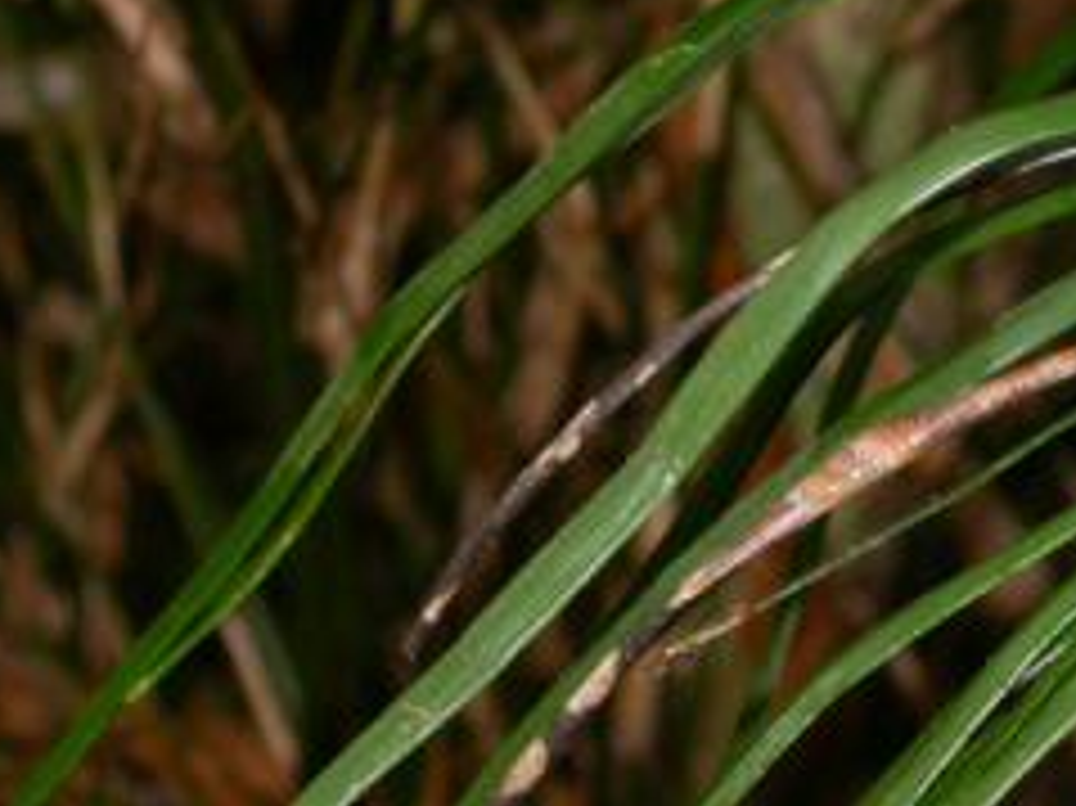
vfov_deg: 5.3
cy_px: 527
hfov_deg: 7.0
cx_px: 1184
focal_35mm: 281
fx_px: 8730
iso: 100
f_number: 4.2
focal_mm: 23.3
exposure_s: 1/60.3
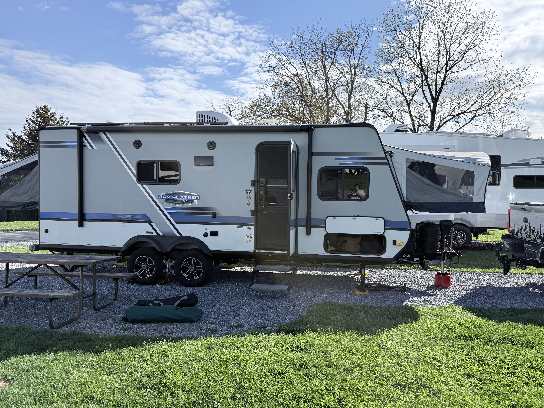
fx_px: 409
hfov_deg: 67.3
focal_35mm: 26
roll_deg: -0.8
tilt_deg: -2.5
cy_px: 205
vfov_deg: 53.1
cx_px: 282
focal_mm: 6.76
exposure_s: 1/4405
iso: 100
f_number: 1.78
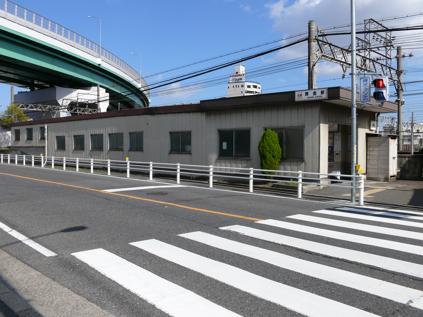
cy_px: 158
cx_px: 212
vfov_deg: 32.2
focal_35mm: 45
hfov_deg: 42.1
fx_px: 550
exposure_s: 1/500
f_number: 6.3
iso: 100
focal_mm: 9.5
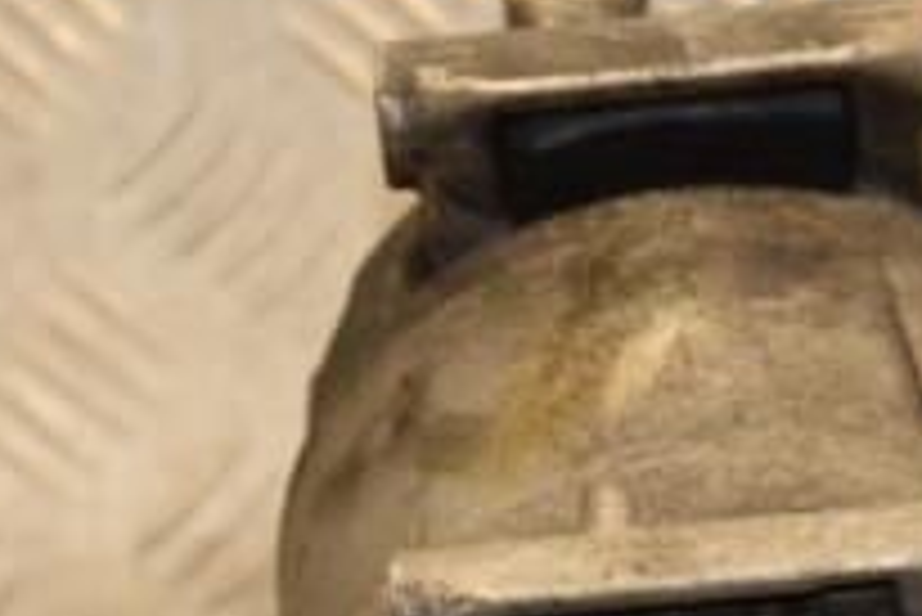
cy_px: 832
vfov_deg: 3.7
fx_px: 9571
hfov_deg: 5.5
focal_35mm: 373
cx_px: 535
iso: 800
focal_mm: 85
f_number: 5.6
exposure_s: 1/160
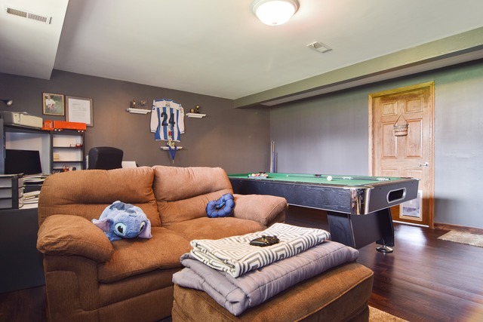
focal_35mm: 18
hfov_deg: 90.0
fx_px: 242
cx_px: 242
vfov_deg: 67.4
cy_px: 161
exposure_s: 1
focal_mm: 12
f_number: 8
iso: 200
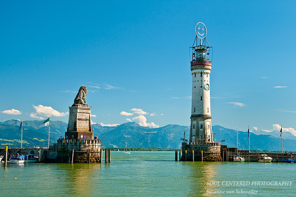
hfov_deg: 33.4
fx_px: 493
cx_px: 148
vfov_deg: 22.6
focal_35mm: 60
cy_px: 98
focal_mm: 40
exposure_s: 1/60
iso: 200
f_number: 11
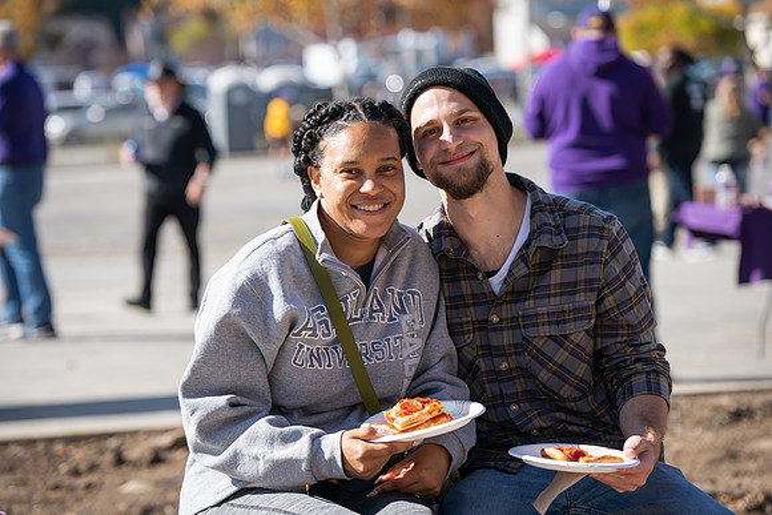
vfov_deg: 11.8
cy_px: 258
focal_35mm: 116
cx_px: 386
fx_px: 2488
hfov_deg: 17.6
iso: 80
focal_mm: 116
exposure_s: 1/640
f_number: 3.5
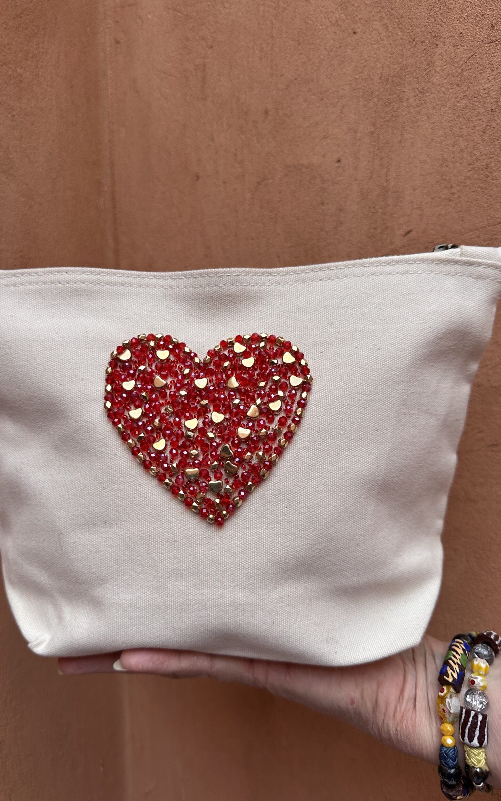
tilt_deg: -3.8
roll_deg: +0.6
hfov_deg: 47.4
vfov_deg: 70.4
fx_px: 568
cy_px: 396
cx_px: 213
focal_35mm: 26
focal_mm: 6.86
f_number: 1.78
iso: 100
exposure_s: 1/121
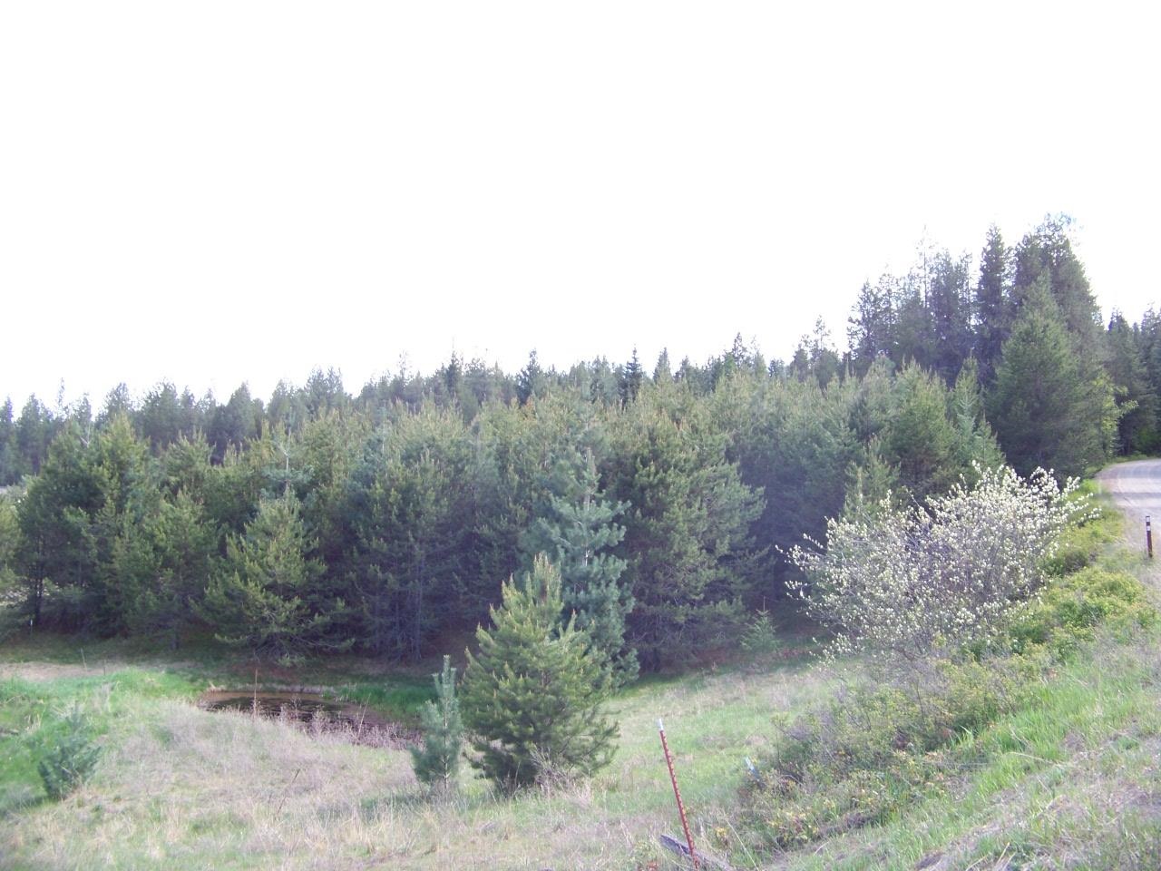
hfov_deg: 51.4
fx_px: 1207
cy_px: 436
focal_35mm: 36
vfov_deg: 39.7
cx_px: 580
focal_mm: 5.85
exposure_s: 1/125
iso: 64
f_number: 2.8
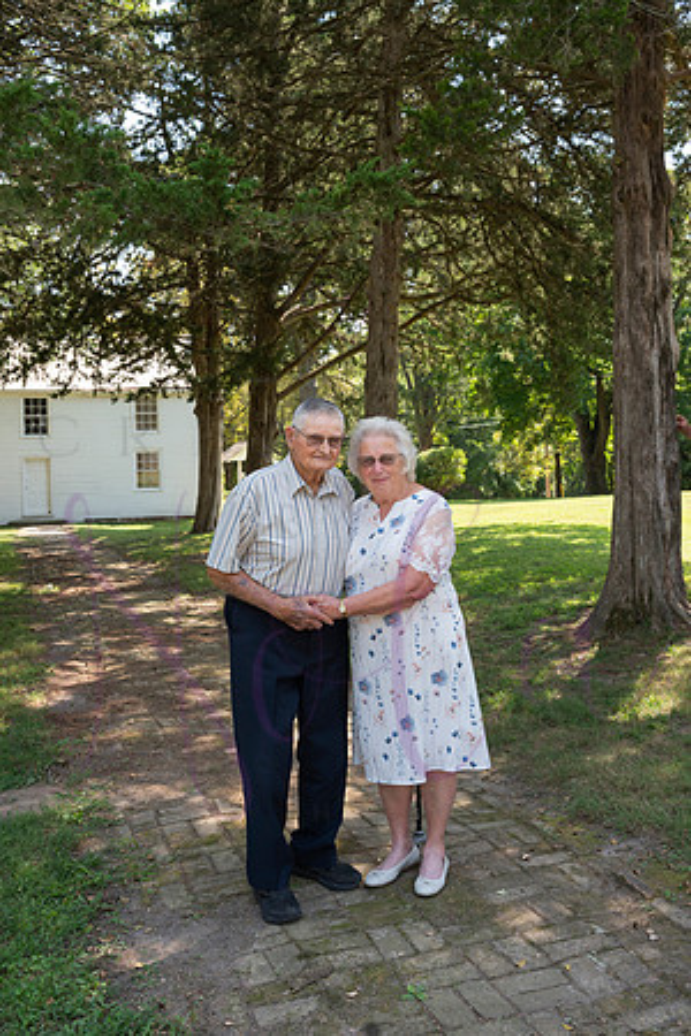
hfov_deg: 35.9
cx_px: 346
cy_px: 518
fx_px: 1065
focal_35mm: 37
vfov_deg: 51.9
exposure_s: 1/125
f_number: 8
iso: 400
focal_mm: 37
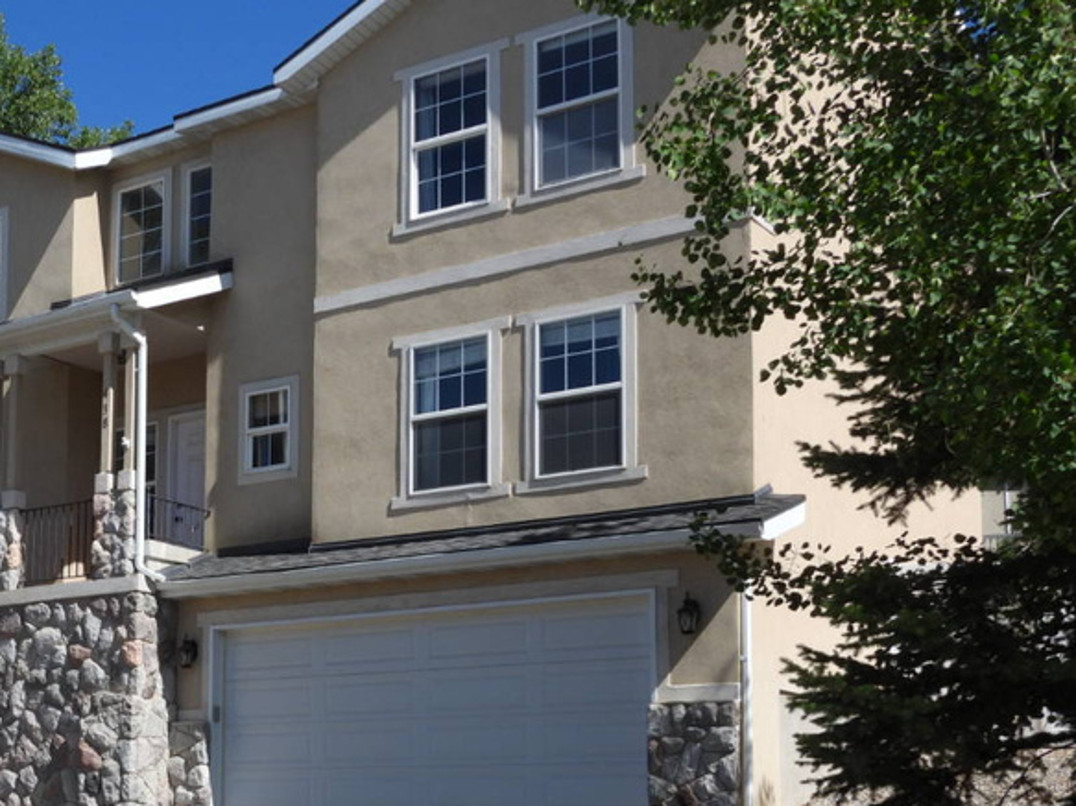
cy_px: 666
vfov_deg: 24.7
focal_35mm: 58
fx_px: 1802
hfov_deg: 32.0
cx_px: 164
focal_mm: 5.9
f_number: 3.5
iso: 100
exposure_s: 1/1600
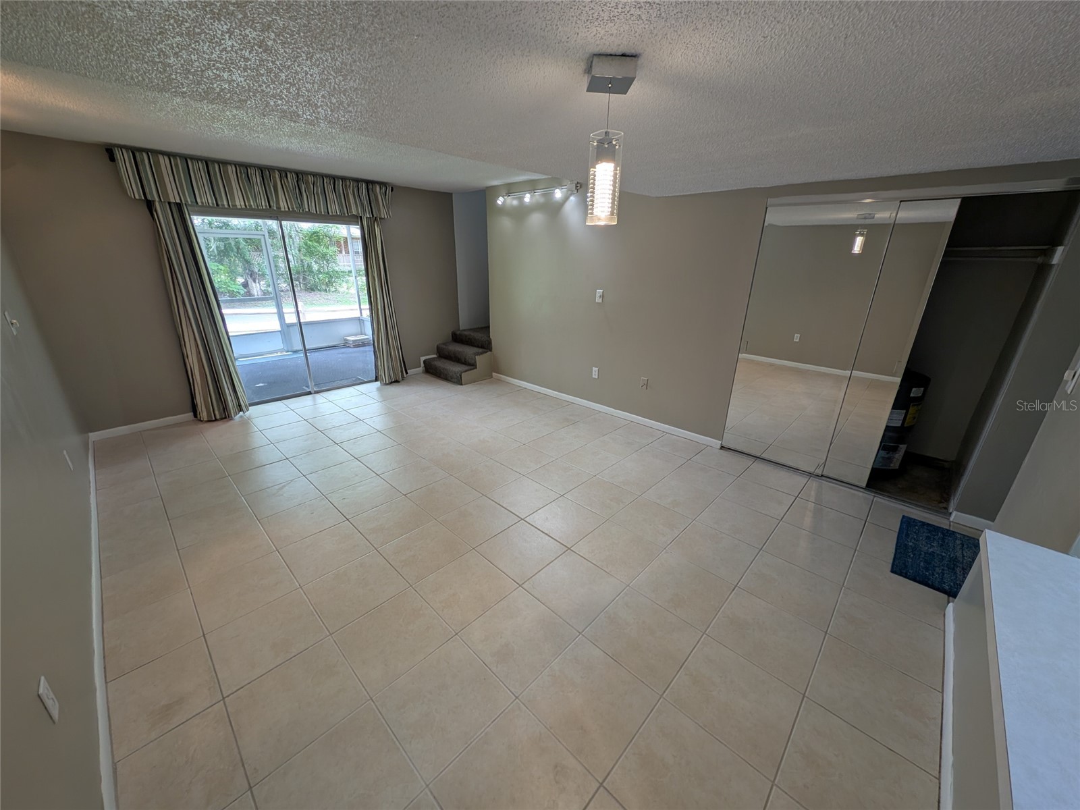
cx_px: 540
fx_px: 374
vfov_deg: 94.5
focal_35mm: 12
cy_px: 405
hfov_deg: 110.5
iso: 54
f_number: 1.95
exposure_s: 1/60
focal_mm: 2.23
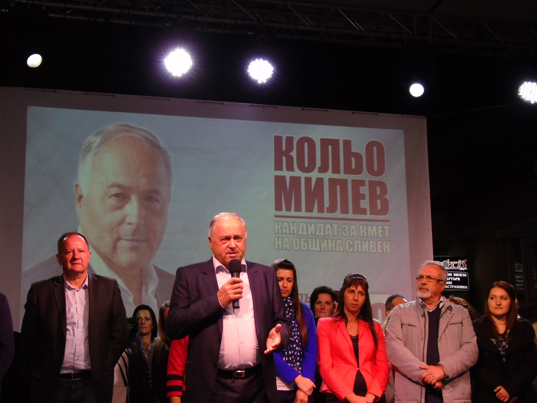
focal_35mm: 62
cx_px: 268
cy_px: 202
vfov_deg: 23.7
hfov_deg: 31.2
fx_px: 962
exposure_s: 1/60
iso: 200
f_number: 4.5
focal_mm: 11
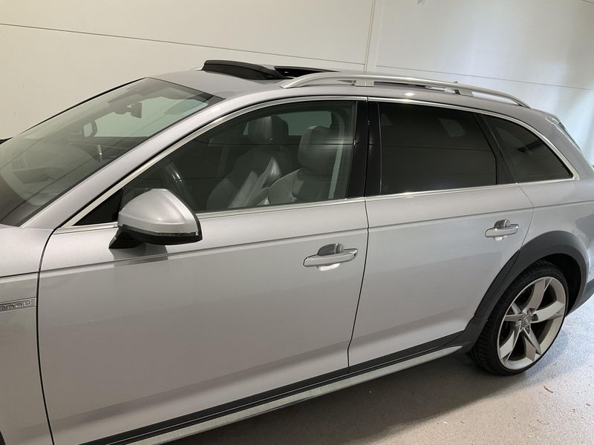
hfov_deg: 61.7
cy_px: 222
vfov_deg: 48.2
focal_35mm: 29
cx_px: 297
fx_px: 498
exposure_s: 1/50
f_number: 1.8
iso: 64
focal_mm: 3
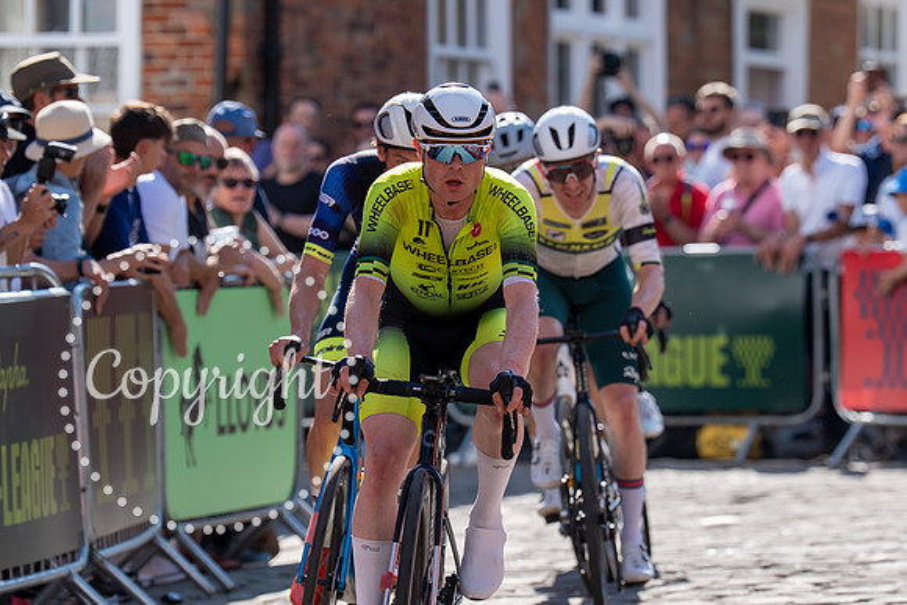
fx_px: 7249
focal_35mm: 288
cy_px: 325
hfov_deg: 7.2
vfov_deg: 4.8
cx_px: 495
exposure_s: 1/1000
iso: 125
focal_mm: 164
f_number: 3.5
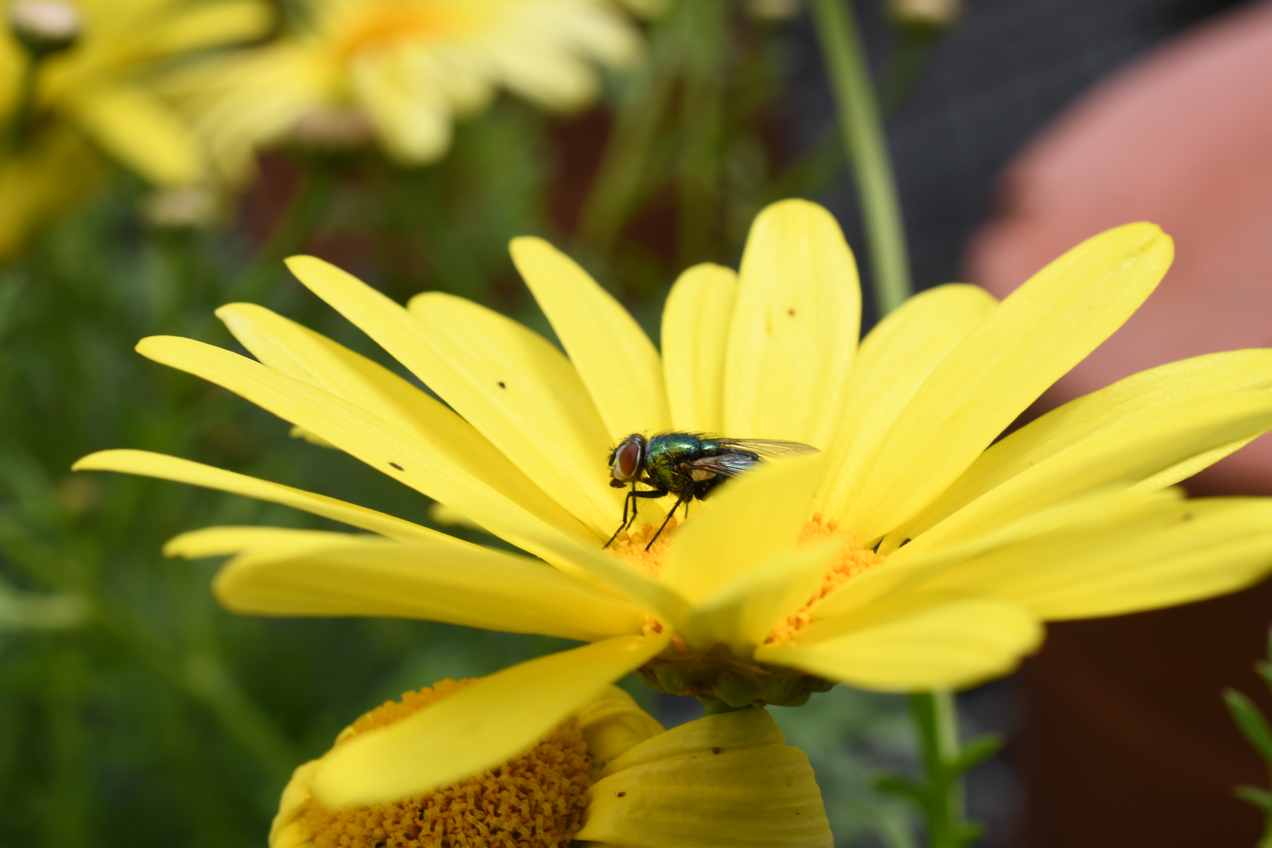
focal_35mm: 60
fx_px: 2120
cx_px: 636
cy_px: 424
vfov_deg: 22.6
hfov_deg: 33.4
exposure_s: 1/80
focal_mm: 40
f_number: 16
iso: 100
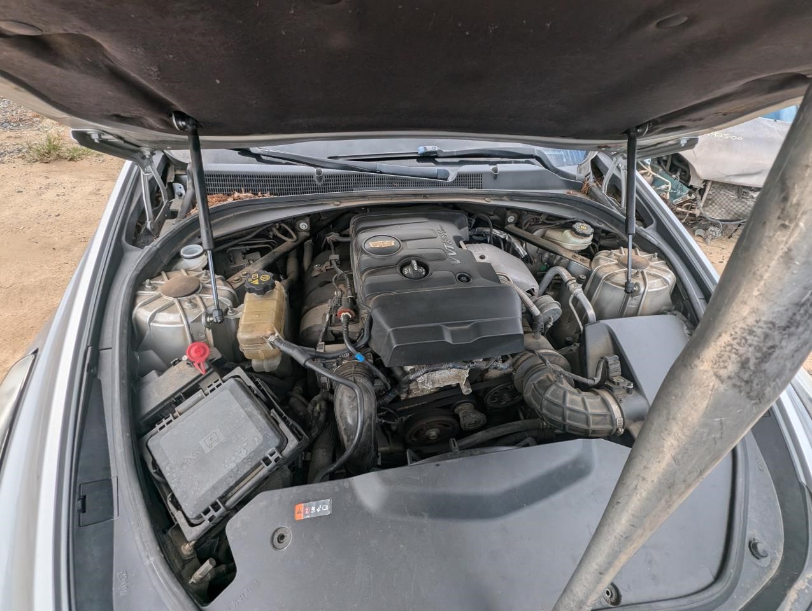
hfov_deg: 106.1
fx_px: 305
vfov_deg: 90.1
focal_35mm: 13
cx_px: 406
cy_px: 306
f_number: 2.2
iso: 42
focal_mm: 1.95
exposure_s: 1/459
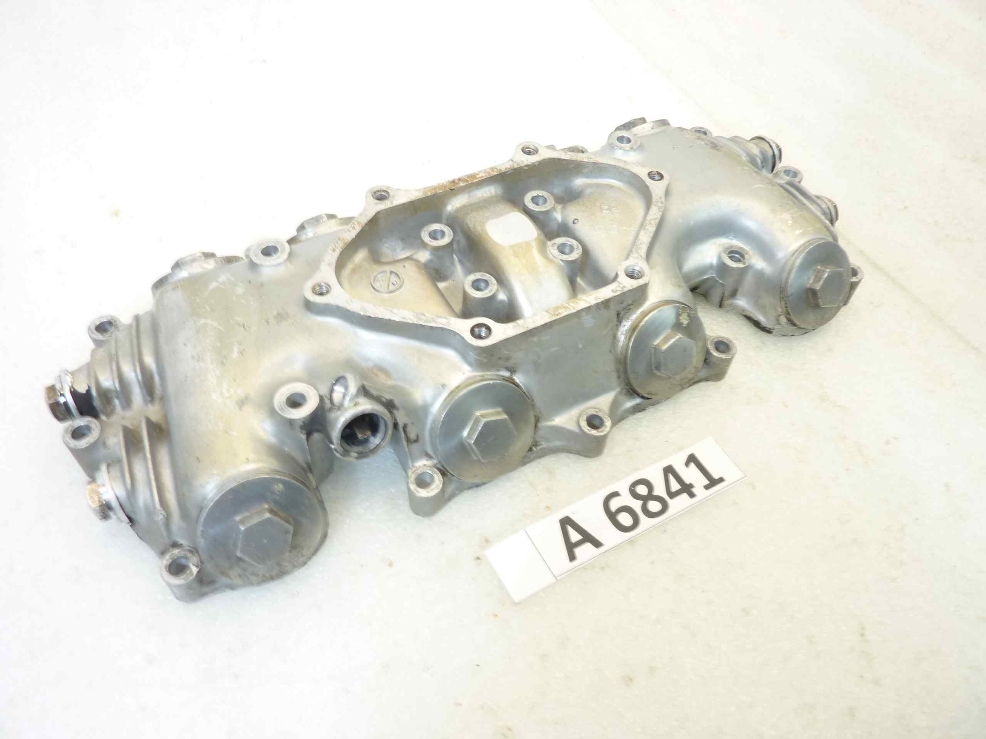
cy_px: 370
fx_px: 712
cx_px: 493
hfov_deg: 69.4
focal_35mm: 25
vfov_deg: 54.9
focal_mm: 4.1
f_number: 3.3
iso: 80
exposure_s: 1/15
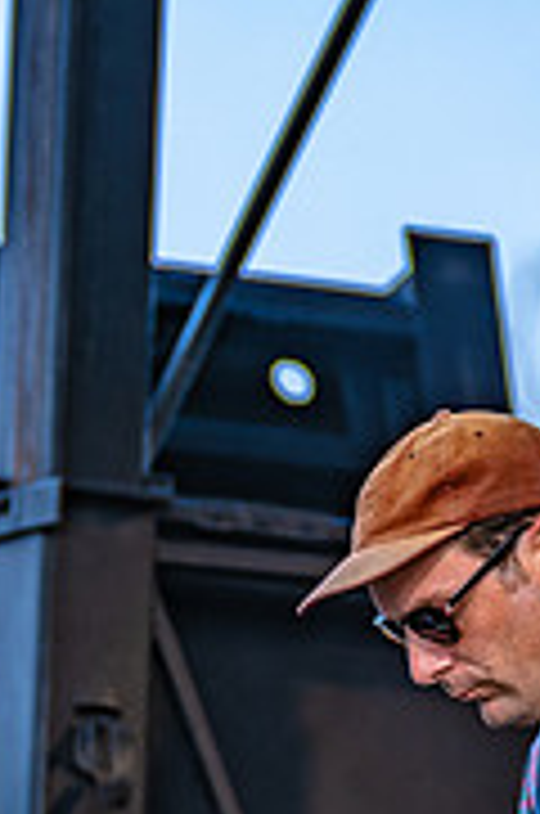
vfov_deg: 4.0
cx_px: -22
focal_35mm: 519
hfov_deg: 2.6
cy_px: 603
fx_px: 11722
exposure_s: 1/400
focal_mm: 133
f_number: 3.2
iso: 100
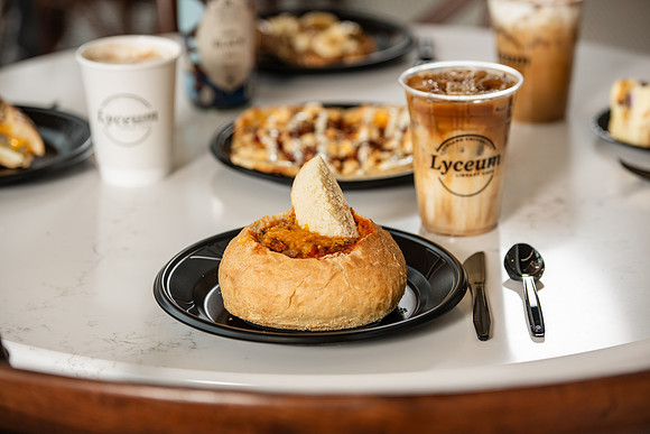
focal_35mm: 116
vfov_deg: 11.8
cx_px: 325
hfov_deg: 17.6
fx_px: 2095
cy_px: 217
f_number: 4
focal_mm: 116
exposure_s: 1/200
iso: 400
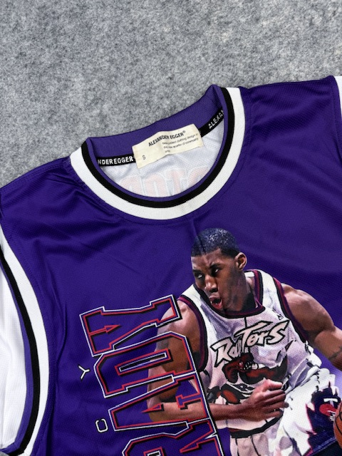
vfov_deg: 71.6
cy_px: 228
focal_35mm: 24
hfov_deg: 56.8
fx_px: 316
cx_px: 171
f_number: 1.78
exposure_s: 1/130
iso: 50
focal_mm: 6.76
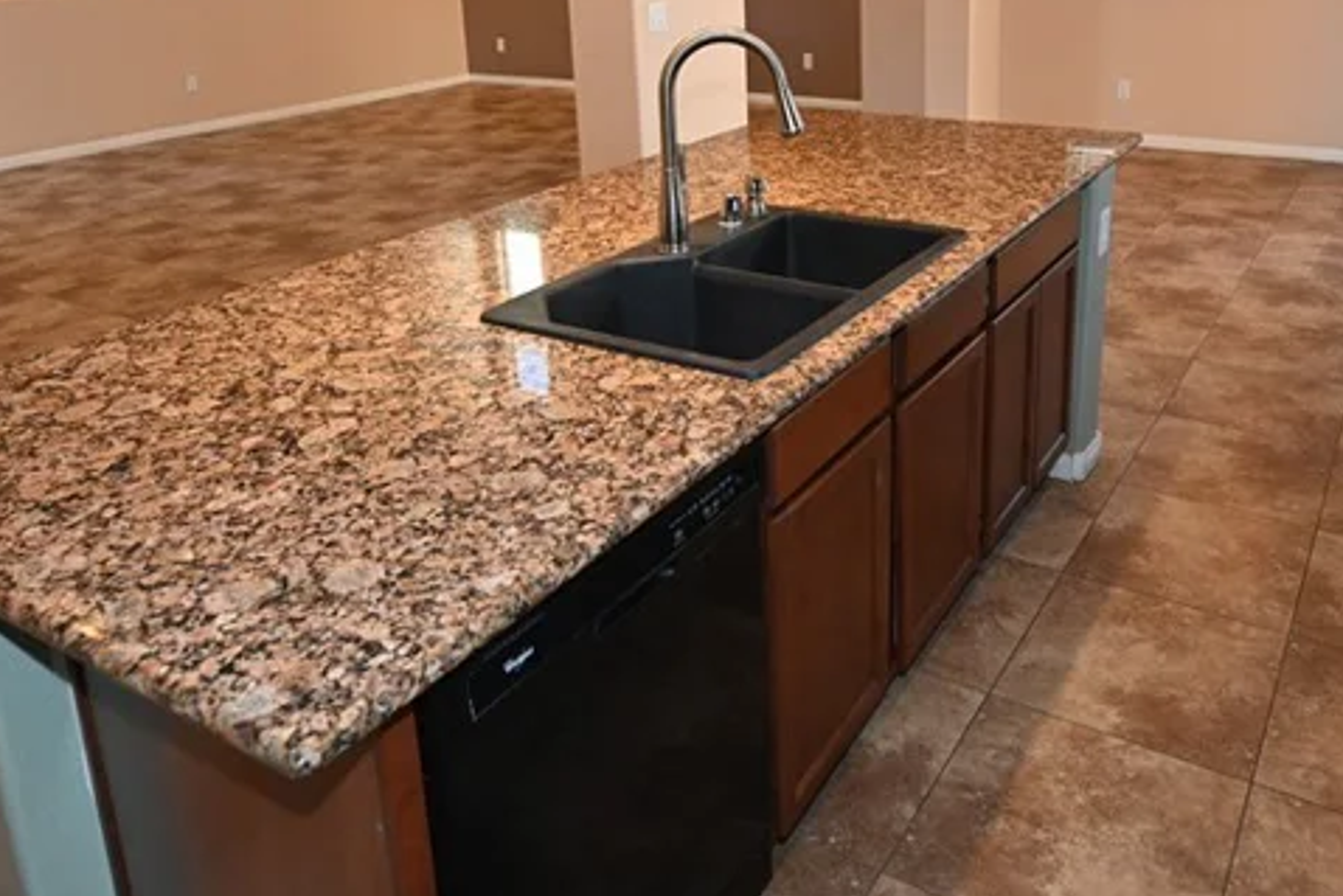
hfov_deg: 61.5
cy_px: 215
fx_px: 1119
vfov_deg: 42.2
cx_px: 795
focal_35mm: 30
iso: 900
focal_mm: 14
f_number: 4
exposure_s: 1/60
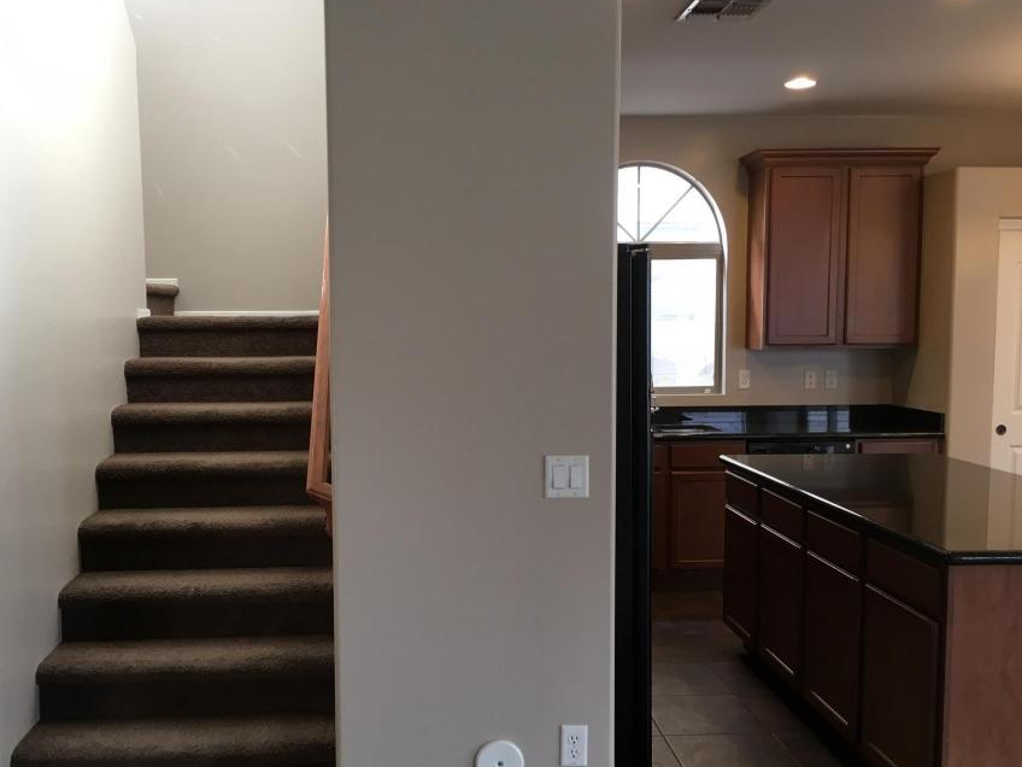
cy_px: 432
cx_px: 462
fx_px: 1033
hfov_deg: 52.5
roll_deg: -0.1
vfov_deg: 40.6
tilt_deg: -4.9
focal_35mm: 35
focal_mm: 4.15
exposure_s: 1/30
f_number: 2.2
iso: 50
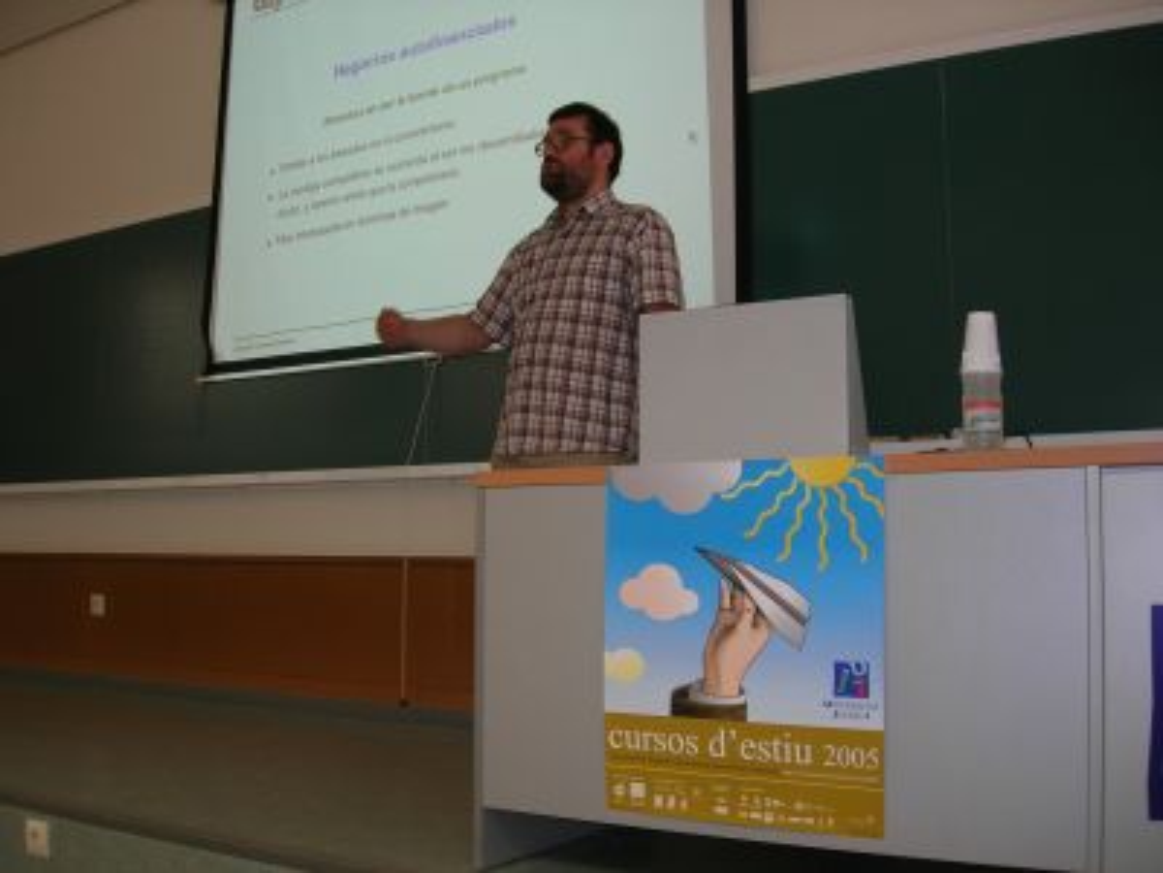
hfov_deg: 49.0
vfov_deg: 37.7
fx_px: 1277
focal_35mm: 38
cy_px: 436
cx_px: 582
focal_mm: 7.8
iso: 64
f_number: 2.8
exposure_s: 1/30
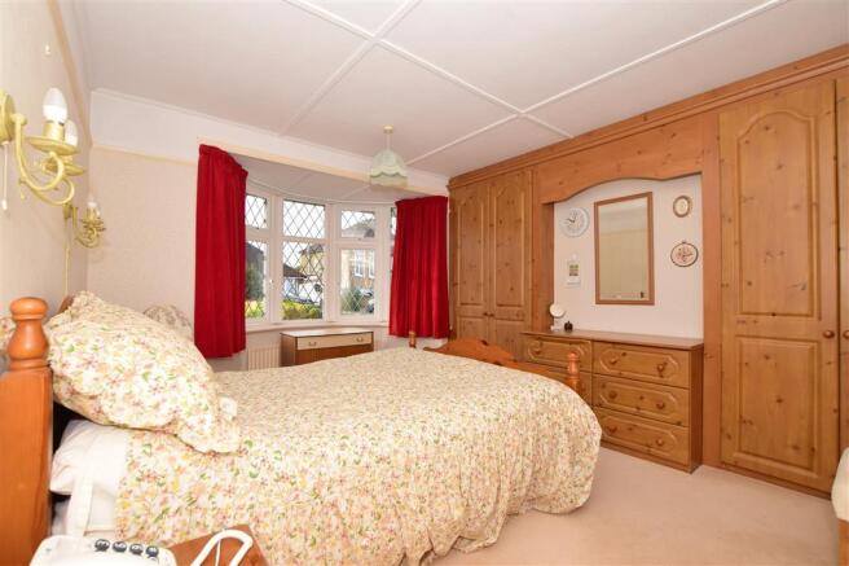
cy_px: 283
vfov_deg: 77.3
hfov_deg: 100.4
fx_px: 354
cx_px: 424
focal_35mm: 15
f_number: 7.1
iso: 400
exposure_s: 1/60
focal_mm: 10
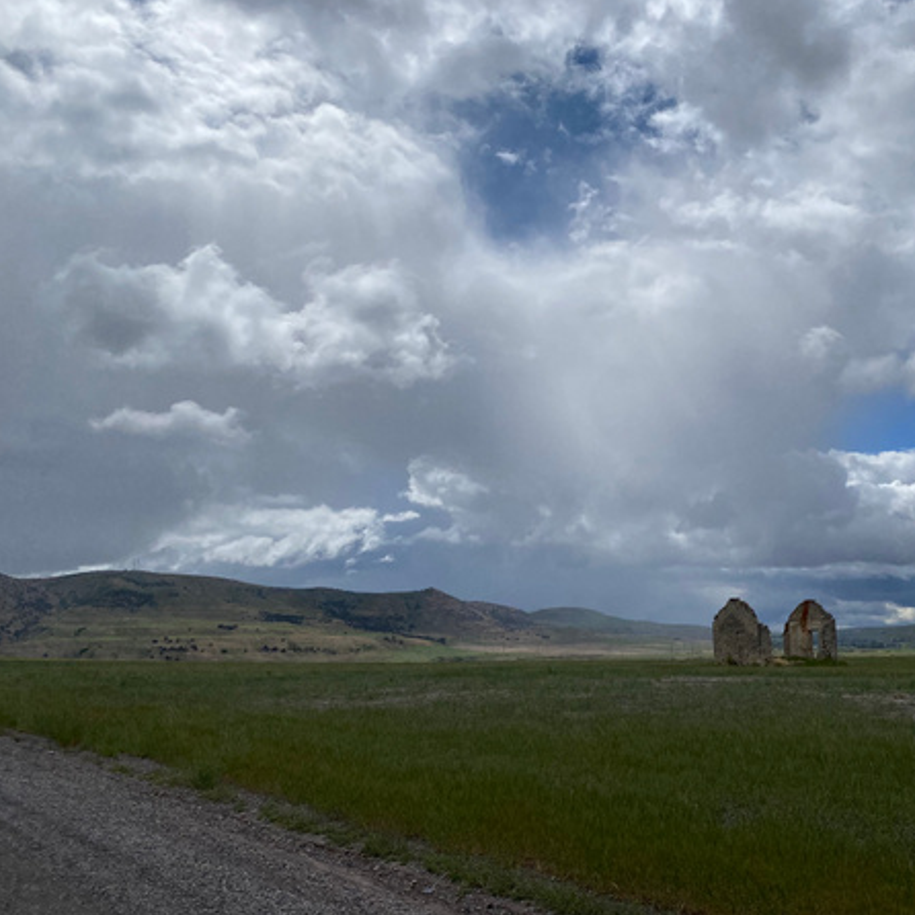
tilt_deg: +11.3
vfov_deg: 49.7
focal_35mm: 33
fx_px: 987
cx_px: 650
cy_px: 455
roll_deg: +1.4
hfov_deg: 48.4
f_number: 1.8
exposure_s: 1/10417
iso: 32
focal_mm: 4.25
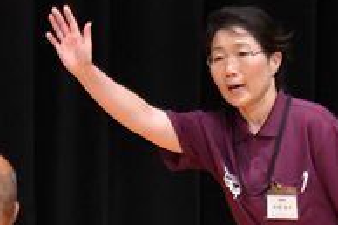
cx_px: 58
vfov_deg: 1.3
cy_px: 438
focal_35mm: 1019
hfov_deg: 2.0
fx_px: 9559
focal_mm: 170
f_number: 5.6
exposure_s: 1/400
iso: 4000
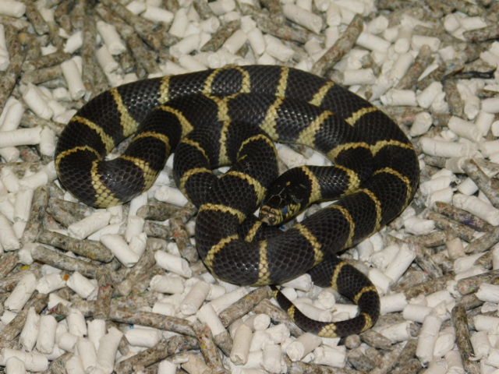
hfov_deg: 13.3
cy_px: 187
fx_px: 2133
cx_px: 250
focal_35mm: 148
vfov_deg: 10.0
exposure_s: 1/60
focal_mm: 26.3
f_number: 5.1
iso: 200
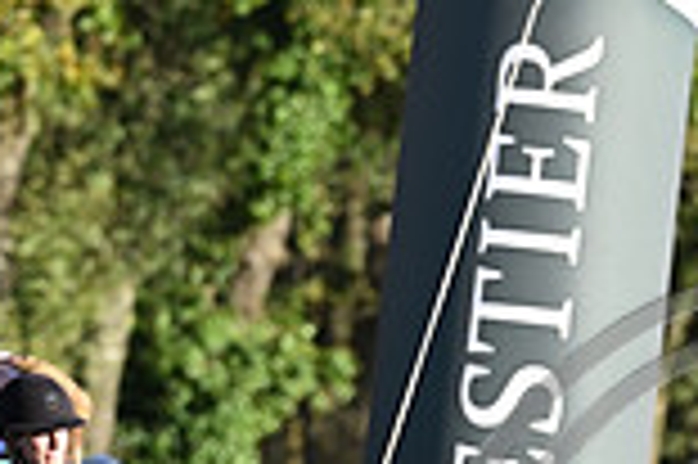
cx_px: 811
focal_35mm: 1010
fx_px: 19562
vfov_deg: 1.4
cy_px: 655
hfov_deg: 2.0
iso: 560
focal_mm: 270
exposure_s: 1/800
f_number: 5.6
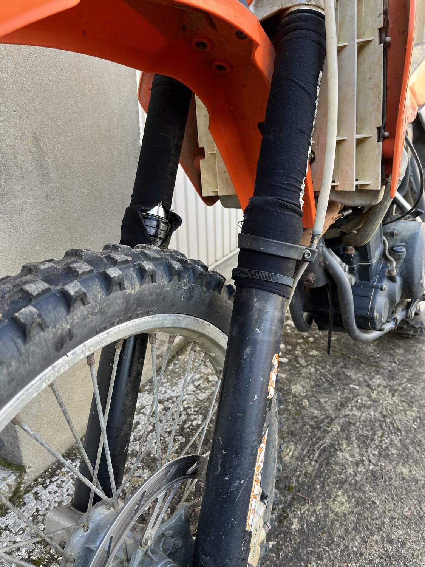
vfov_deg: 67.3
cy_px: 284
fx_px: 426
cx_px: 212
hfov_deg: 53.1
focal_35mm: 26
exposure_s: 1/122
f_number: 1.6
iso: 50
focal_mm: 5.1
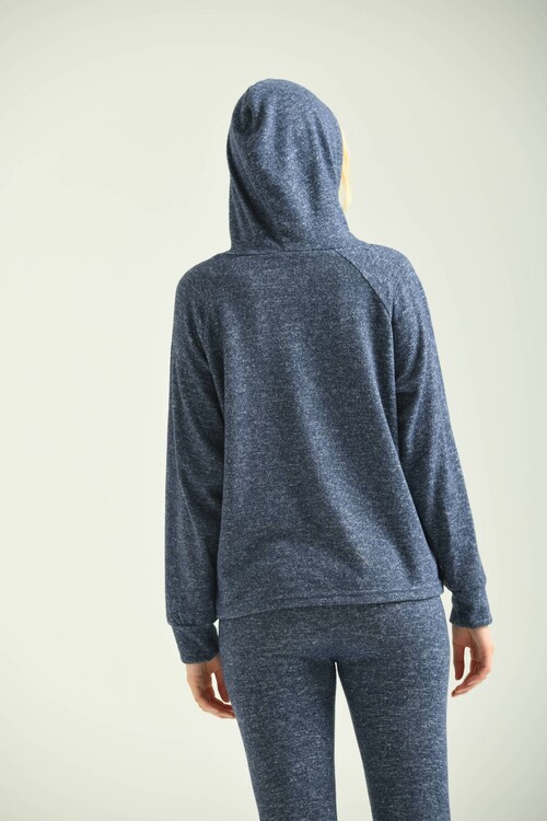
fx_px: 3305
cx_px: 274
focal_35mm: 145
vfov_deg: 14.2
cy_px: 410
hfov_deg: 9.5
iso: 125
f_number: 5.6
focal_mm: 145
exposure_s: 1/160
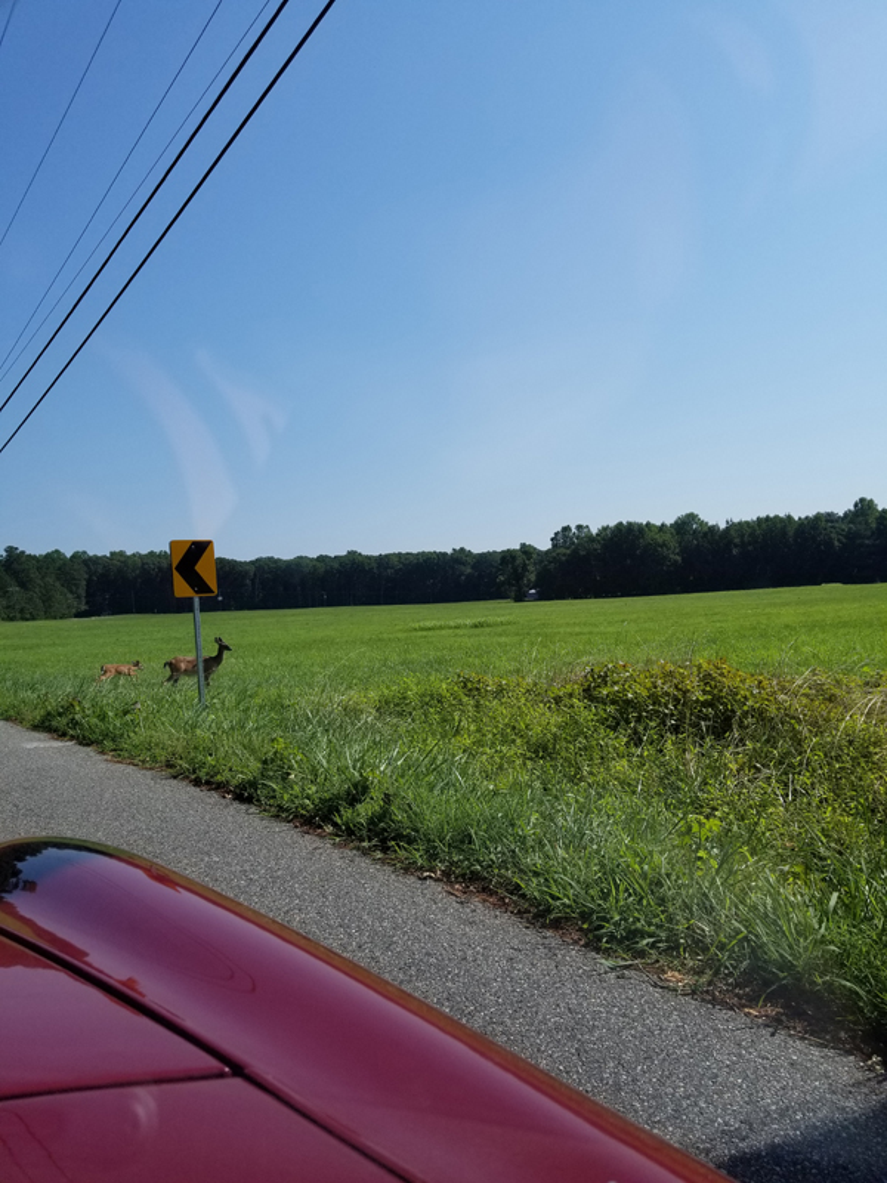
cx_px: 444
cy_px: 592
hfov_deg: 53.1
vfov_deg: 67.3
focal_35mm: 26
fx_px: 888
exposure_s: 1/3376
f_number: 1.7
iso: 50
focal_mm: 4.25
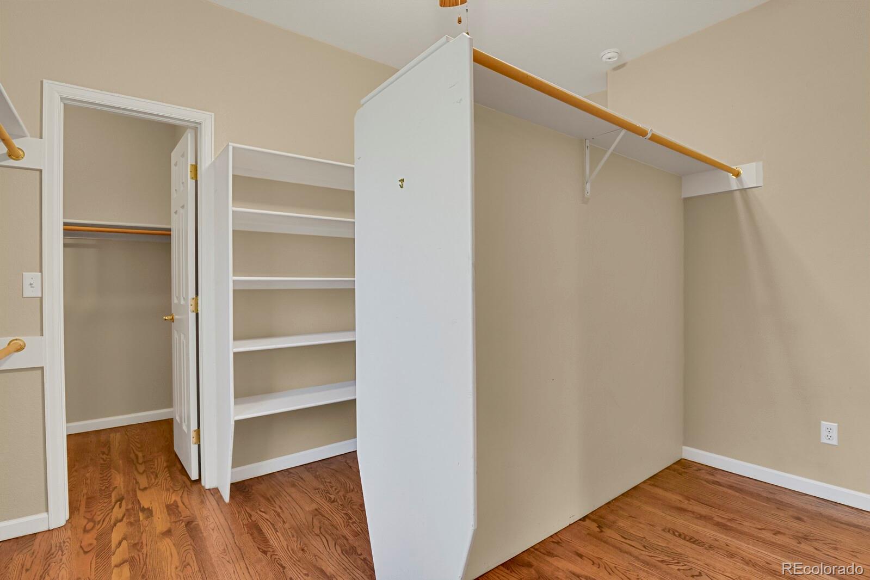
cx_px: 435
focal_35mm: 17
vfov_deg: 70.4
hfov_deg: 93.3
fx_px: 411
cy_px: 290
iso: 9000
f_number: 8
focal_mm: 17
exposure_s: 1/20
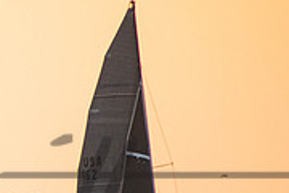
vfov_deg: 0.9
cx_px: -93
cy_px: 213
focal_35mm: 1448
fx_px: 11623
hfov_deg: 1.4
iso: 800
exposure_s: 1/100
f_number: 6.3
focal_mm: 300
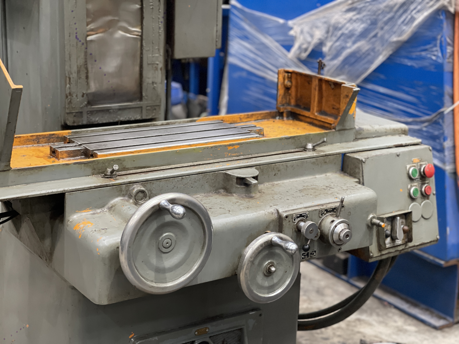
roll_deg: -2.1
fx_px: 849
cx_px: 230
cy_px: 172
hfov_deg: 30.3
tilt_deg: -14.6
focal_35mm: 64
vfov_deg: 22.9
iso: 400
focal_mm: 7.5
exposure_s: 1/40
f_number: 2.2
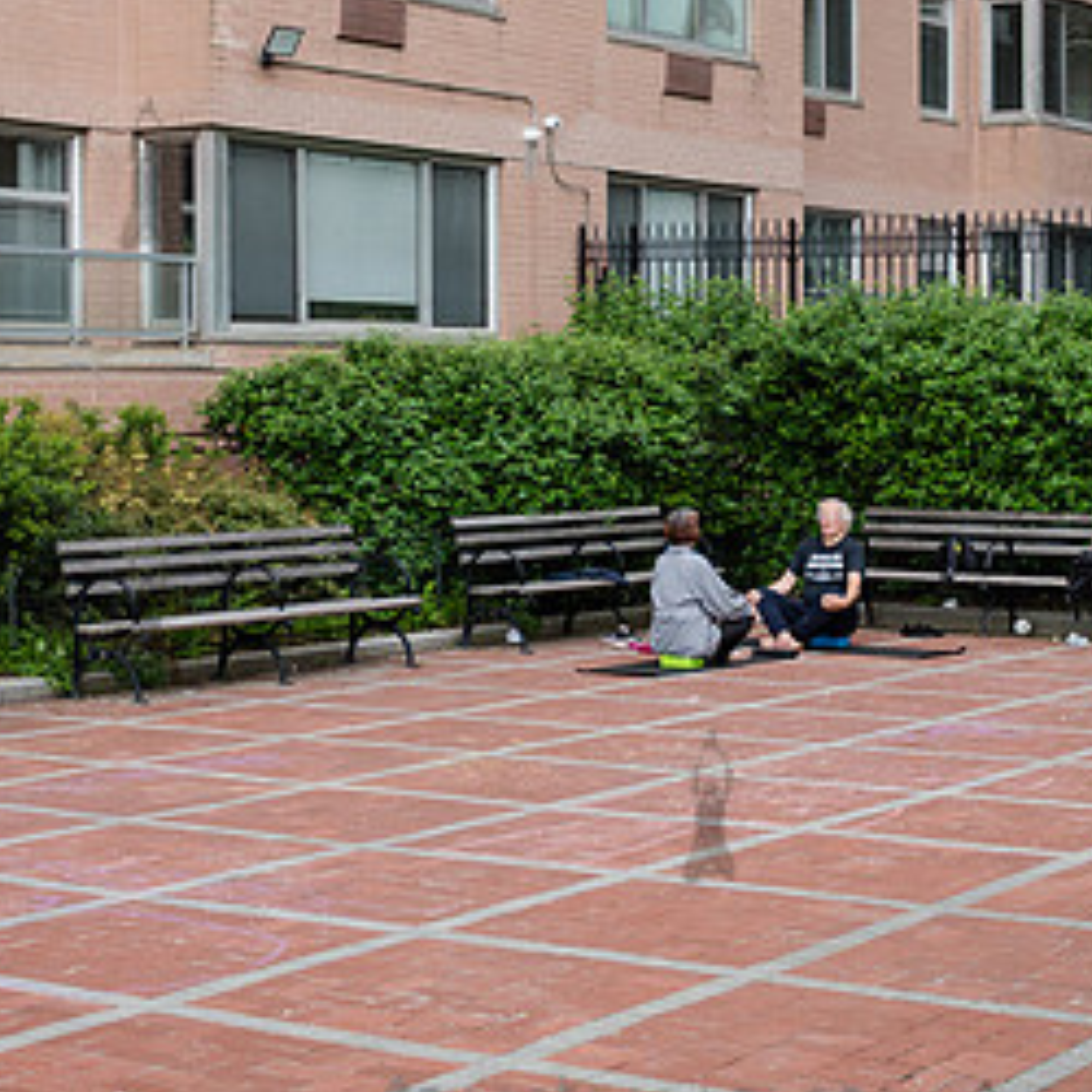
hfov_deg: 23.6
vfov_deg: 23.6
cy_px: 425
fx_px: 2605
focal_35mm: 73
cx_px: 708
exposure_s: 1/640
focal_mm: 24
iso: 400
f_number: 4
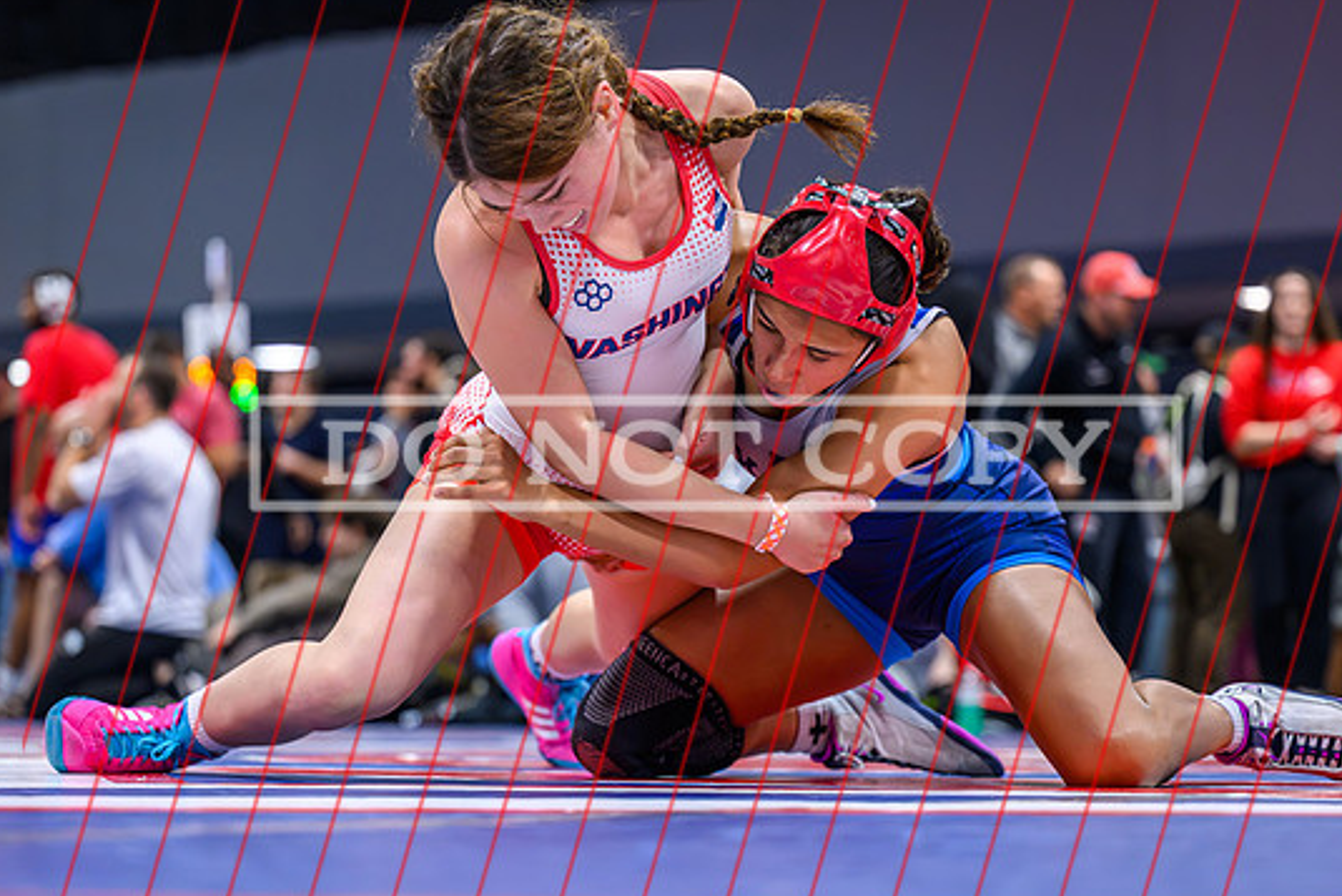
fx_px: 3915
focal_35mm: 105
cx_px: 704
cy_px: 559
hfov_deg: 19.4
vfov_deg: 13.0
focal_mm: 82
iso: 3200
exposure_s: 1/800
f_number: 2.8
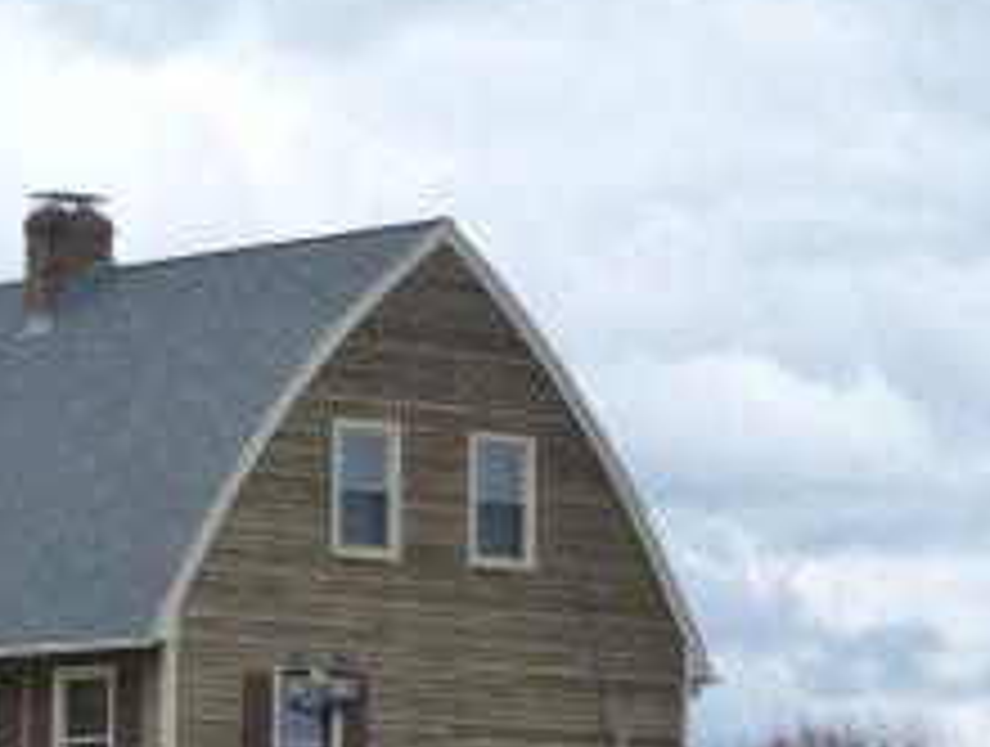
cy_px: 734
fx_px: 5962
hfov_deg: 9.4
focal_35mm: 208
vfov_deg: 7.1
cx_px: -184
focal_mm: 14.2
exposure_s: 1/500
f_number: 5.1
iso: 160
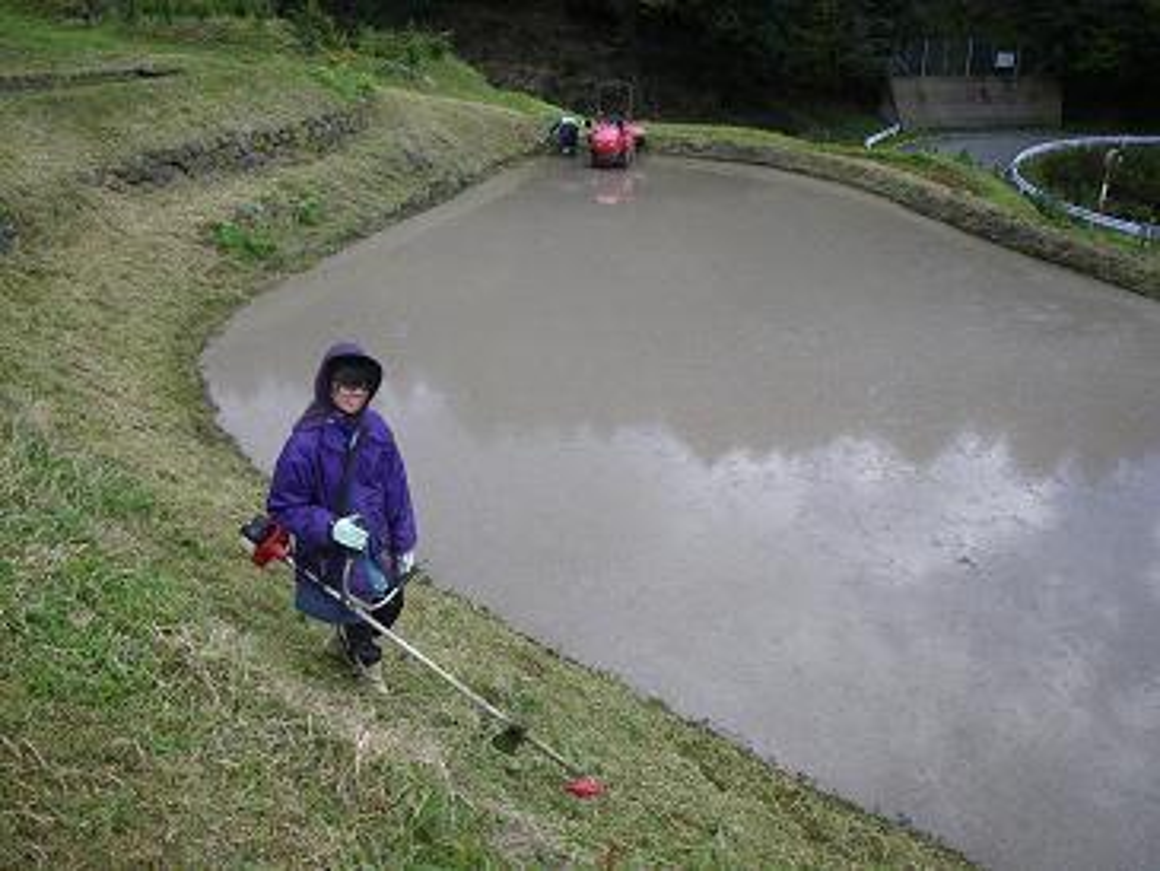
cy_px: 436
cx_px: 580
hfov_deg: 63.4
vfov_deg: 49.8
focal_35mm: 28
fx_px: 939
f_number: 3.5
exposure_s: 1/125
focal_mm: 5
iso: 50
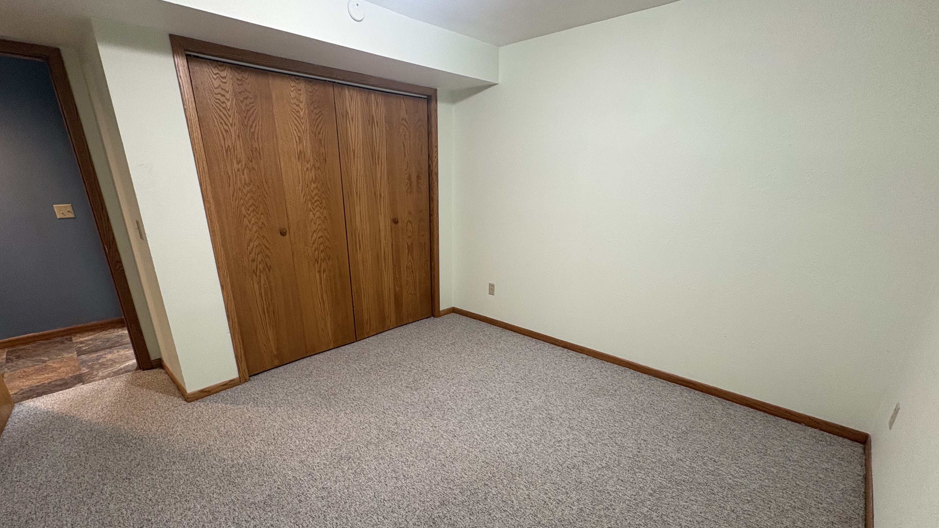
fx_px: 398
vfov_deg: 66.6
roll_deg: +0.4
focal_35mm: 16
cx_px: 453
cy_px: 311
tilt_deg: -18.3
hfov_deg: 99.3
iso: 250
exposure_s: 1/60
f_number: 2.2
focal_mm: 2.22
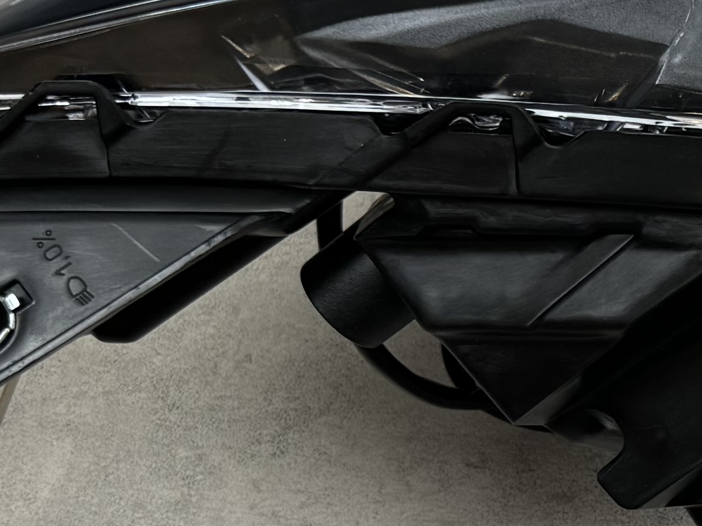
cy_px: 375
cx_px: 1119
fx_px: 2251
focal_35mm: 111
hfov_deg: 15.9
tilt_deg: -61.7
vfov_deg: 13.3
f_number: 1.78
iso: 64
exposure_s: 1/100
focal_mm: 6.76
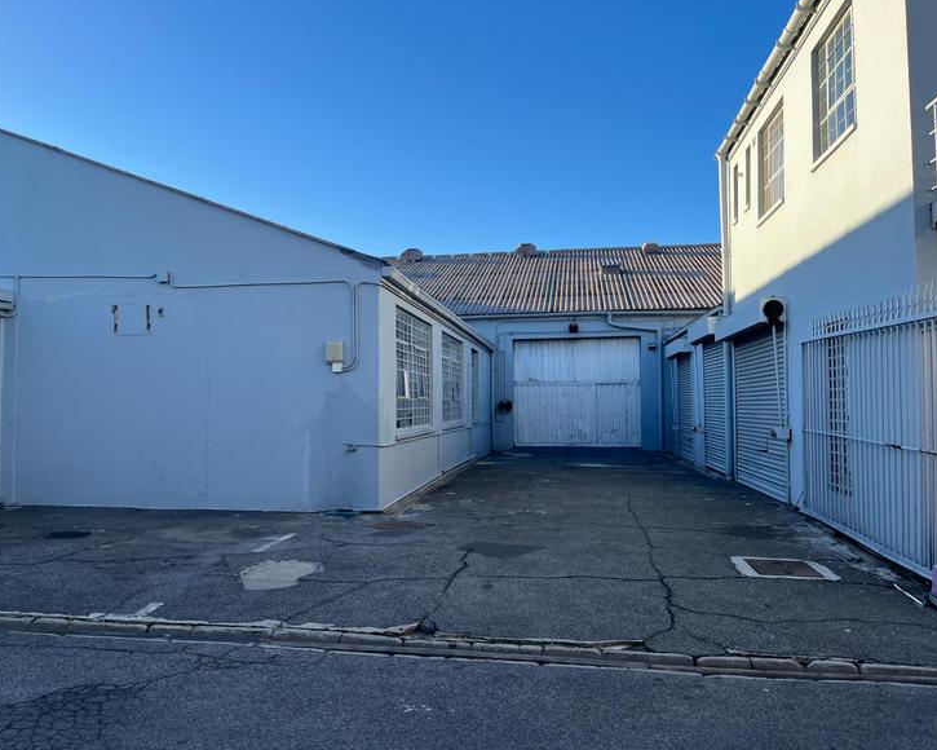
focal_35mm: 28
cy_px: 383
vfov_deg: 51.5
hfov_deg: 62.1
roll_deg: +1.2
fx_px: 776
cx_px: 425
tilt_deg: +2.6
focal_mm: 5.1
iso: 50
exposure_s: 1/1325
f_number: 1.6
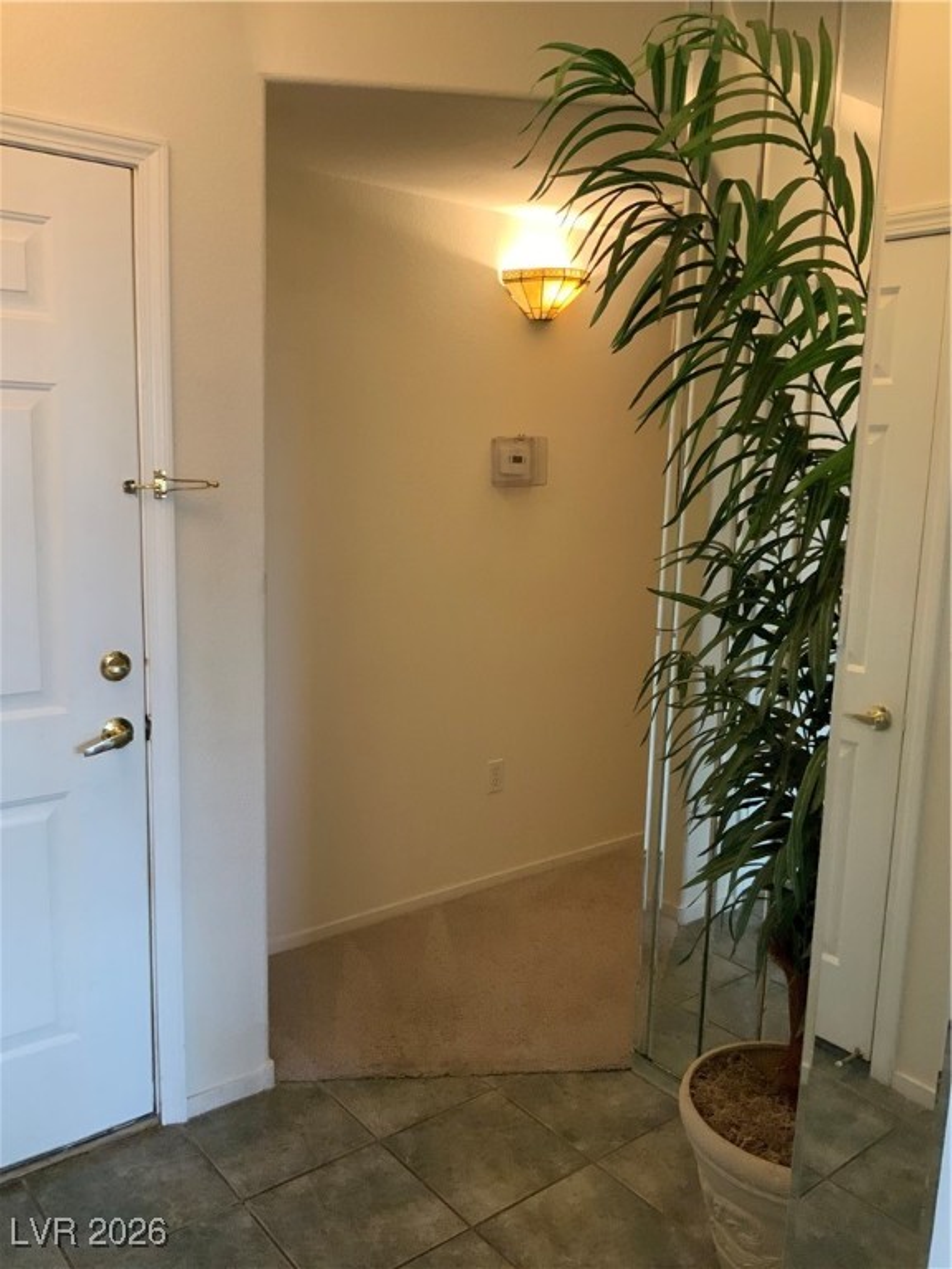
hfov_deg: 48.2
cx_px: 476
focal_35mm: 29
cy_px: 634
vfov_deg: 61.7
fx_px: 1063
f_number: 1.8
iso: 200
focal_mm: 3
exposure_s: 1/60
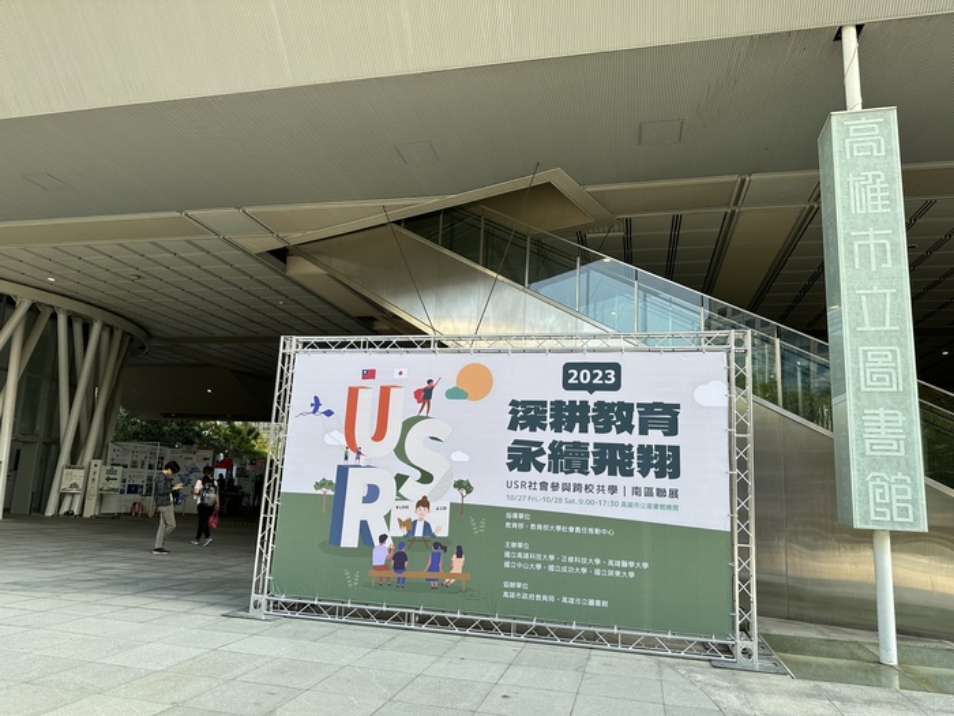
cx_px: 477
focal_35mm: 24
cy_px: 358
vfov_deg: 56.8
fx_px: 661
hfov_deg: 71.6
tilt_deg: +10.3
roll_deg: -3.1
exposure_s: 1/803
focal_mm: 6.86
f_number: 1.78
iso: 80
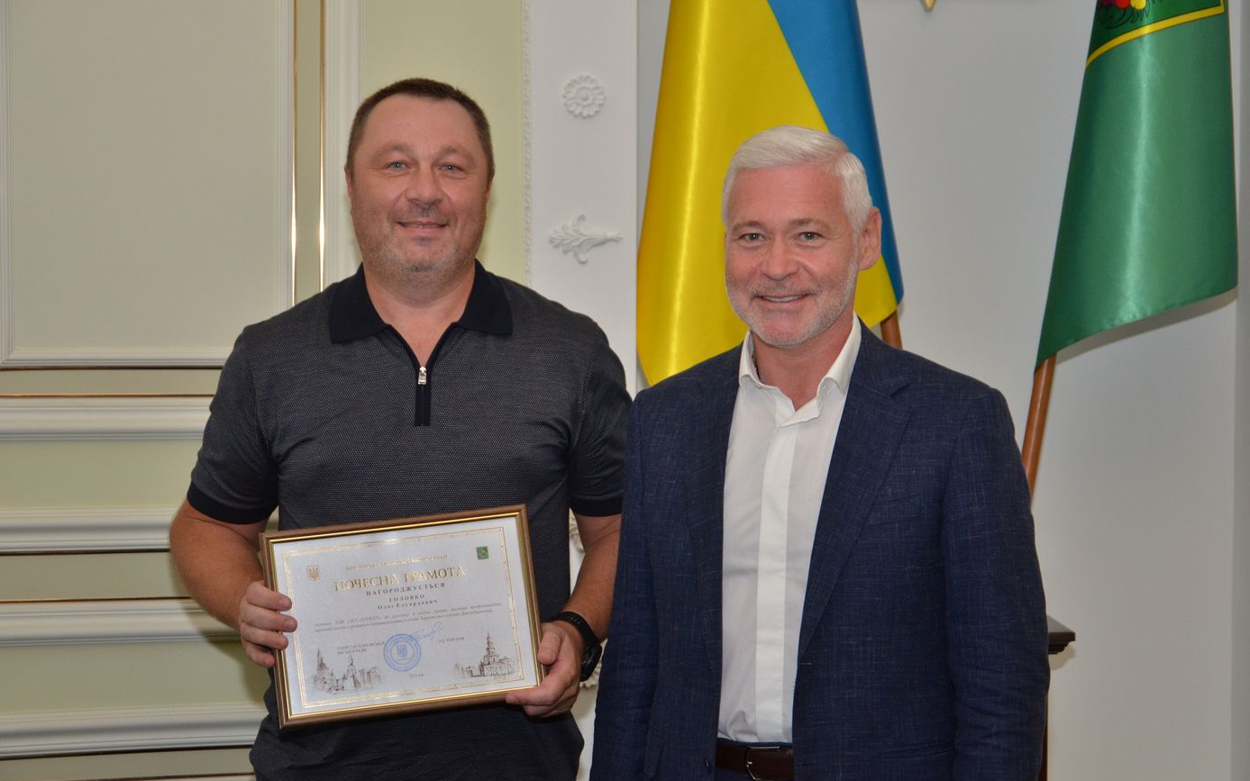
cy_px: 395
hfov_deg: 26.8
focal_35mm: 77
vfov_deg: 16.9
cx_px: 626
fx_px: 2623
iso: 800
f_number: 5
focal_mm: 50
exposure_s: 1/250
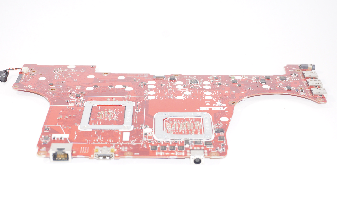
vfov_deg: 21.5
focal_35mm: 63
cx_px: 168
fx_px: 589
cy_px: 112
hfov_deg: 31.9
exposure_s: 1/80
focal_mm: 42
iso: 250
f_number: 5.6
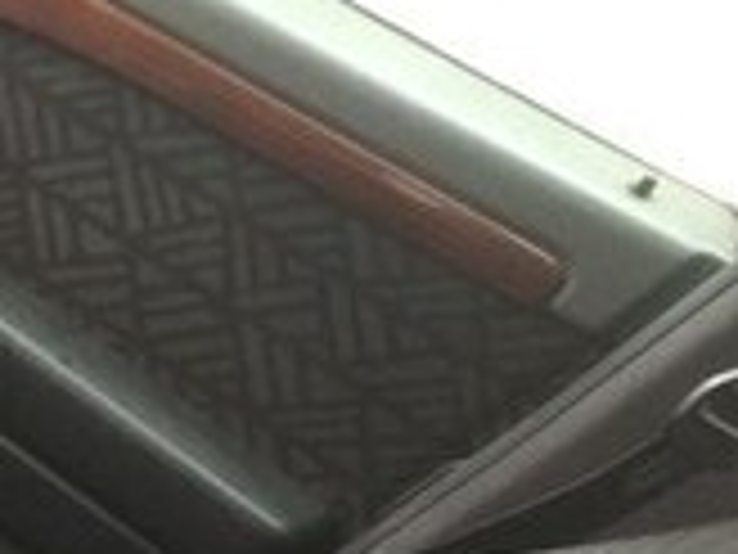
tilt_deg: -34.2
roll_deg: -26.3
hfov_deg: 14.2
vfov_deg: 12.4
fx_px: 2494
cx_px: -711
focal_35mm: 117
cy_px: 646
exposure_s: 1/33
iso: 100
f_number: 2.2
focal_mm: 4.15
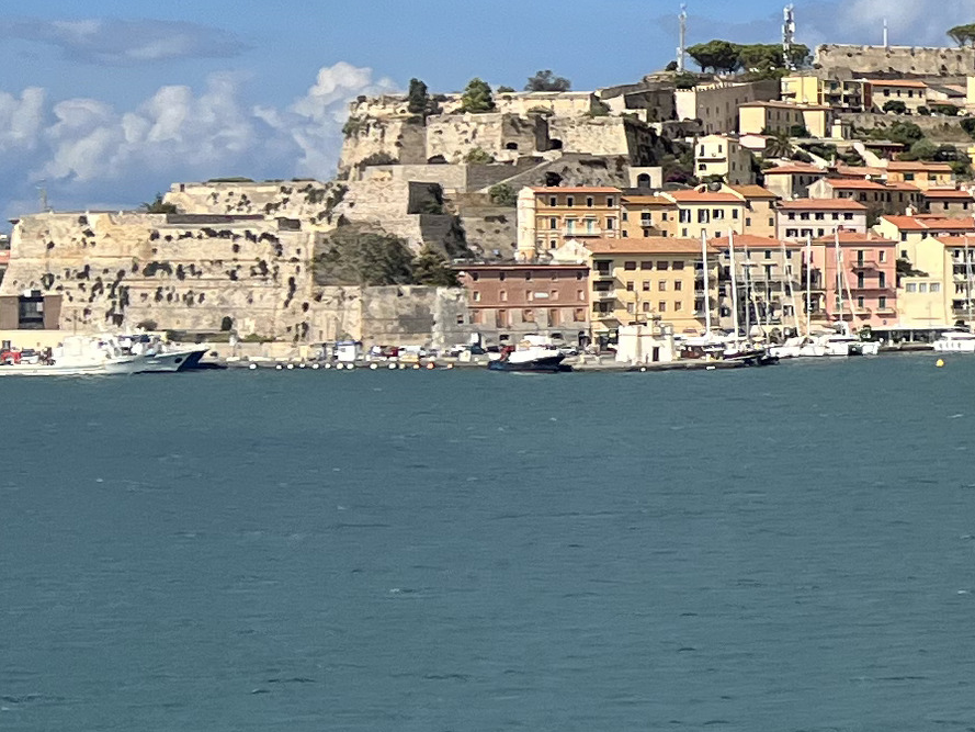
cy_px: 213
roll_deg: +0.9
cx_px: 1535
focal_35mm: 117
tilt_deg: +2.3
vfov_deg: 12.6
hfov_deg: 15.3
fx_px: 3296
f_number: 1.5
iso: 50
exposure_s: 1/6993
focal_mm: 5.7
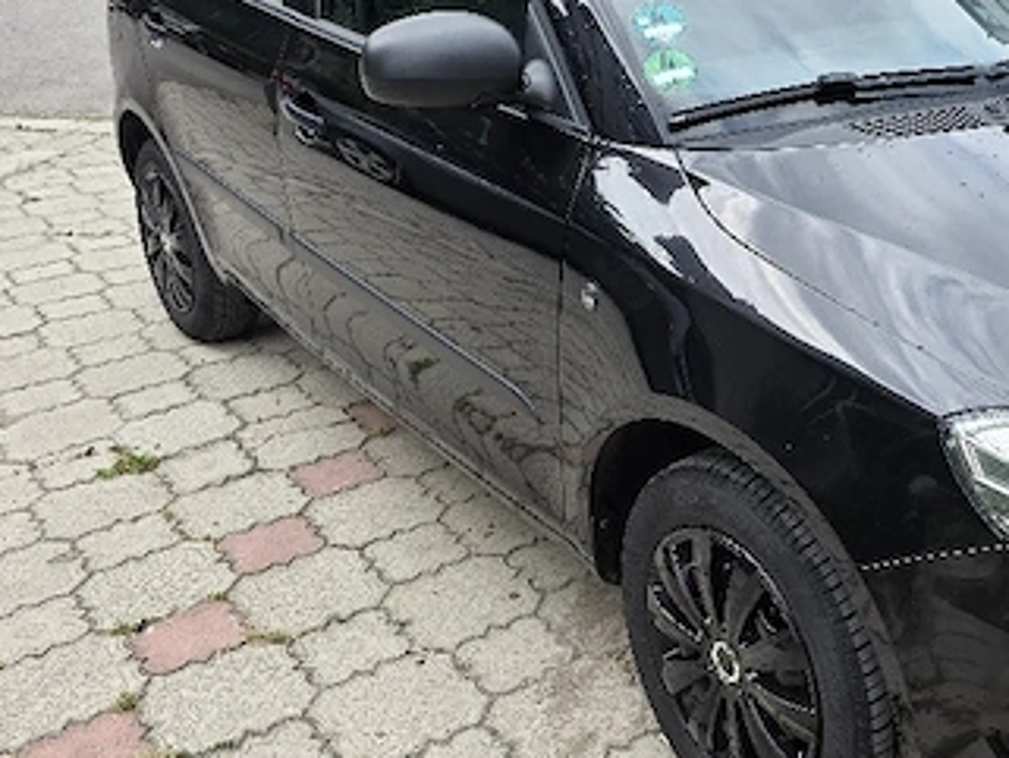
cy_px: 252
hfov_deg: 41.7
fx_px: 1254
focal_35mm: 43
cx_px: 824
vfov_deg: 33.3
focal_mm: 6.3
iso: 80
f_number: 1.7
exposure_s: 1/1250
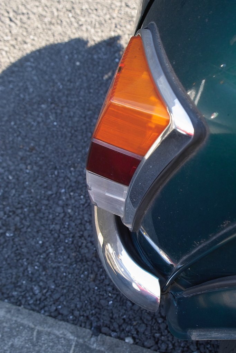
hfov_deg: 23.4
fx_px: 570
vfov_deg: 34.5
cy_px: 176
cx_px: 118
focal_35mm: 58
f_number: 8
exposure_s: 1/15
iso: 100
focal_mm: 34
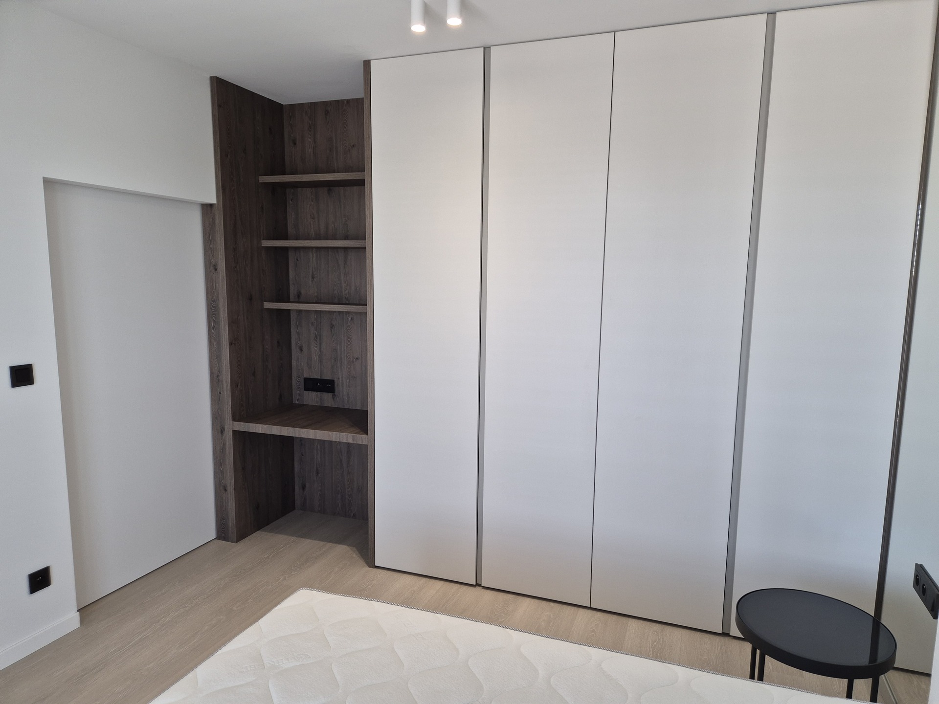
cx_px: 470
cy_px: 352
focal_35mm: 23
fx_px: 624
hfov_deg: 73.9
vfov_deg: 58.9
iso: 125
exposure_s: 1/180
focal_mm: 5.4
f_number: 1.8
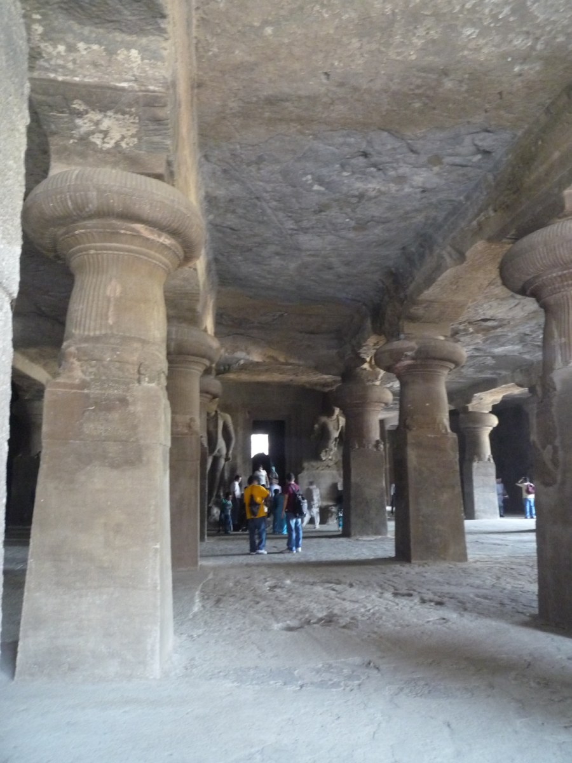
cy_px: 382
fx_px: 551
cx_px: 286
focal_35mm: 25
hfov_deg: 54.9
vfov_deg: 69.4
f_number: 2.8
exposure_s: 1/5
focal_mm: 4.4
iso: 400
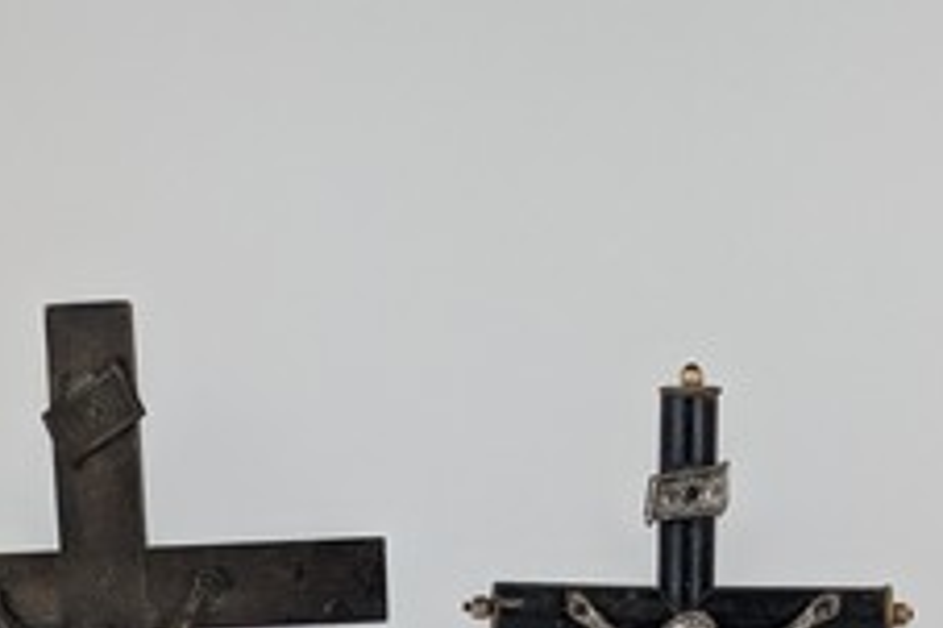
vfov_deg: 11.9
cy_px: 940
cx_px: 370
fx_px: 2879
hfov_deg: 18.6
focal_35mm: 110
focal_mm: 6.81
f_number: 1.85
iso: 67
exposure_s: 1/213
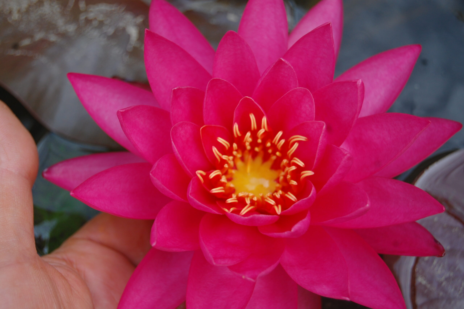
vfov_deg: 16.5
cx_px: 232
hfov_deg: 24.6
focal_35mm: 82
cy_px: 154
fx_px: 1062
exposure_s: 1/250
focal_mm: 55
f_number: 5.6
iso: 400
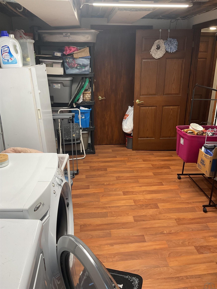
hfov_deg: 48.2
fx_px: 242
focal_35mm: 29
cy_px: 144
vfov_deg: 61.7
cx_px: 108
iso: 50
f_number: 1.8
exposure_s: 1/60
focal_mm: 3
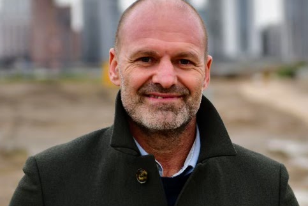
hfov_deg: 11.7
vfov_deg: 7.8
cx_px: 223
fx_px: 1506
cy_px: 90
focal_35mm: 176
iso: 200
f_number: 2.8
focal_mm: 70
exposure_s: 1/250
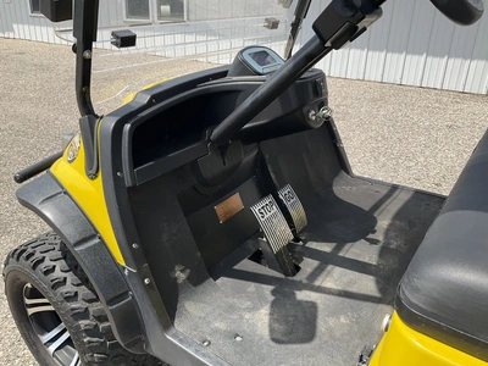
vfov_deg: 48.2
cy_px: 183
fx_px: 409
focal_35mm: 29
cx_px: 244
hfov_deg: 61.7
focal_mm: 3
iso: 25
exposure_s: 1/1250
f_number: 1.8
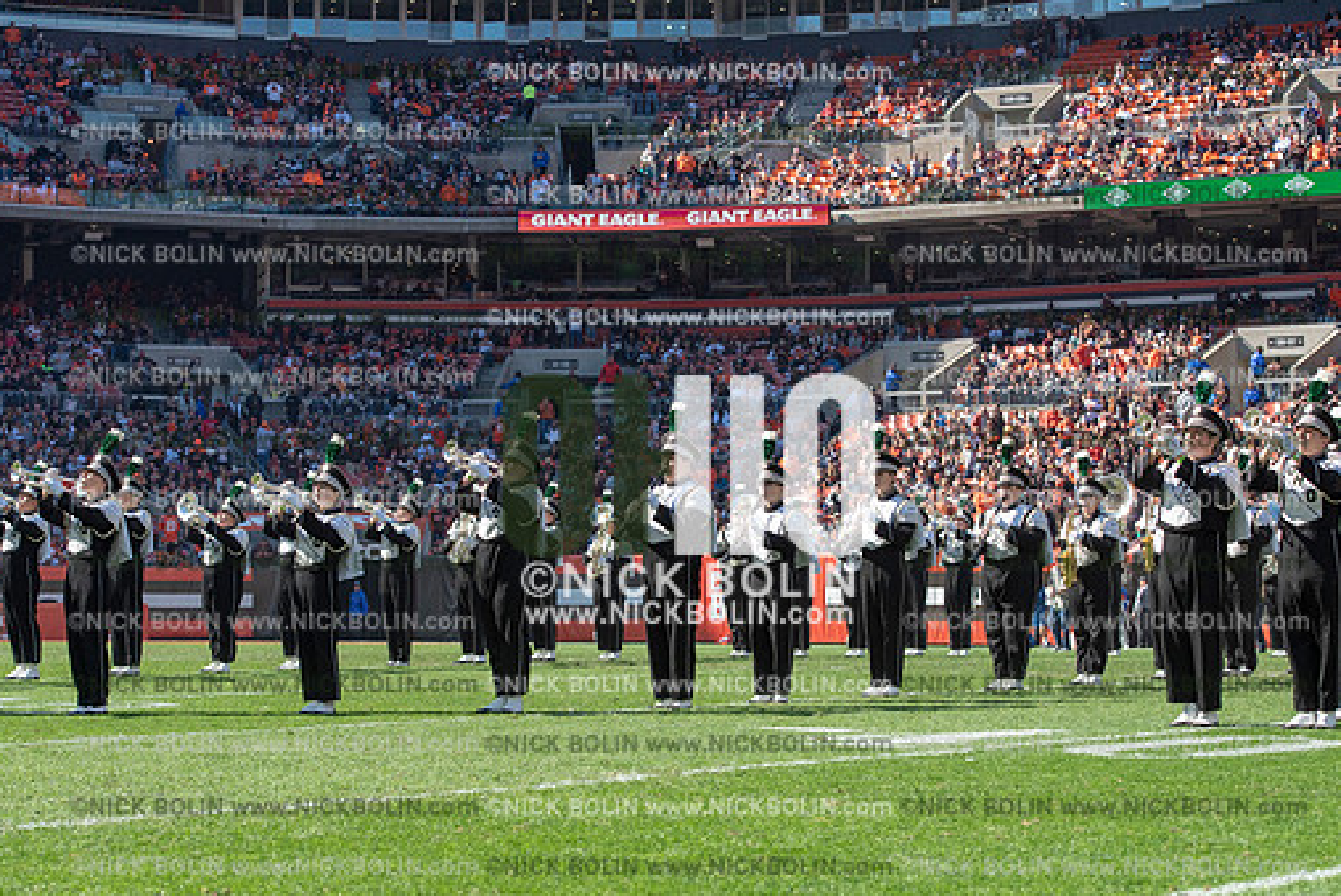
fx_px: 2982
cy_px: 501
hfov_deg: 25.3
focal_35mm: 80
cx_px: 688
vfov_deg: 17.1
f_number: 5
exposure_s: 1/2500
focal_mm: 70
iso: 400
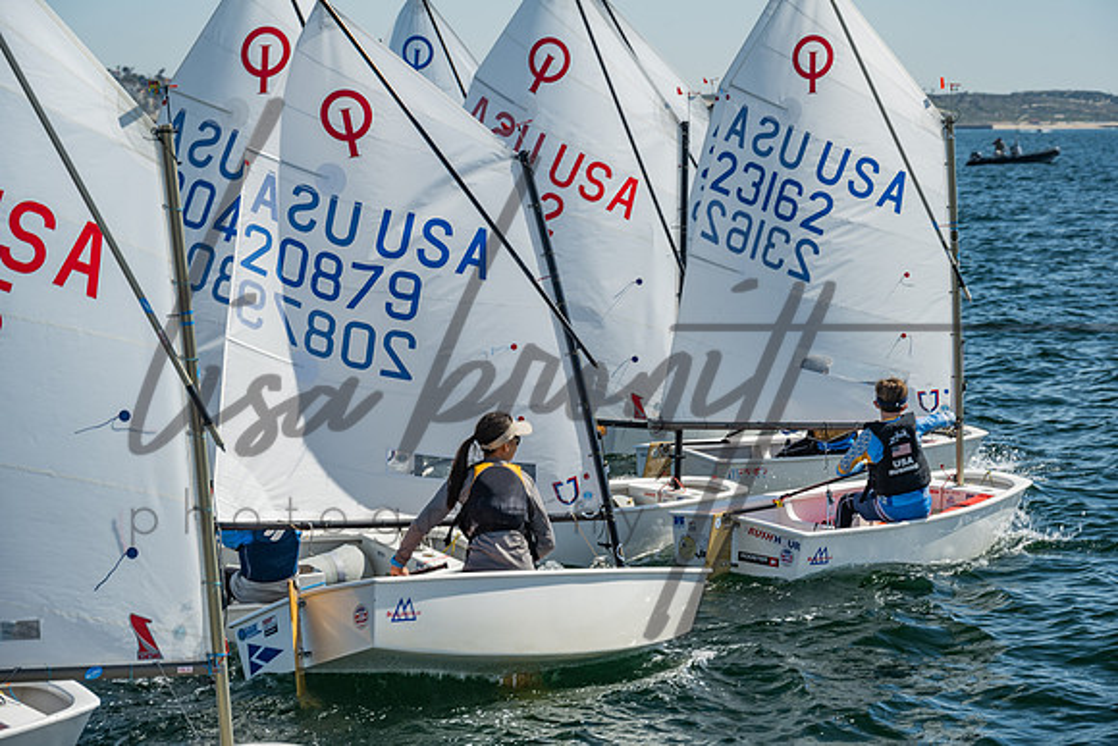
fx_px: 3372
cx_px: 570
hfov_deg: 18.8
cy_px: 373
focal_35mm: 109
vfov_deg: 12.6
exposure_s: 1/160
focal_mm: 105
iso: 100
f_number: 8
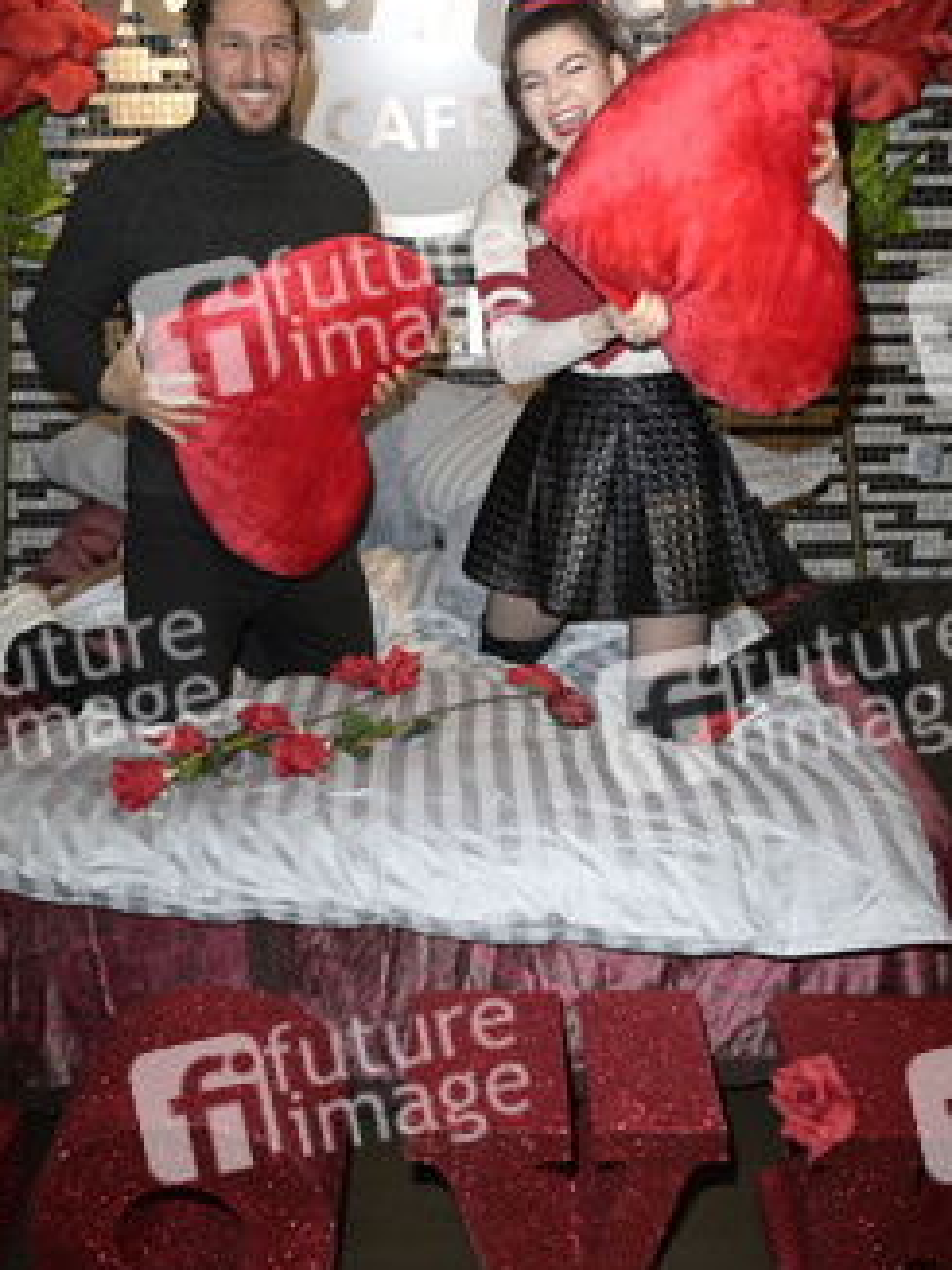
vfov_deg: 46.6
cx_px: 443
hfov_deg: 35.9
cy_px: 509
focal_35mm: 40
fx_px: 1468
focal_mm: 34
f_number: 5.6
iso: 3200
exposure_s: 1/160
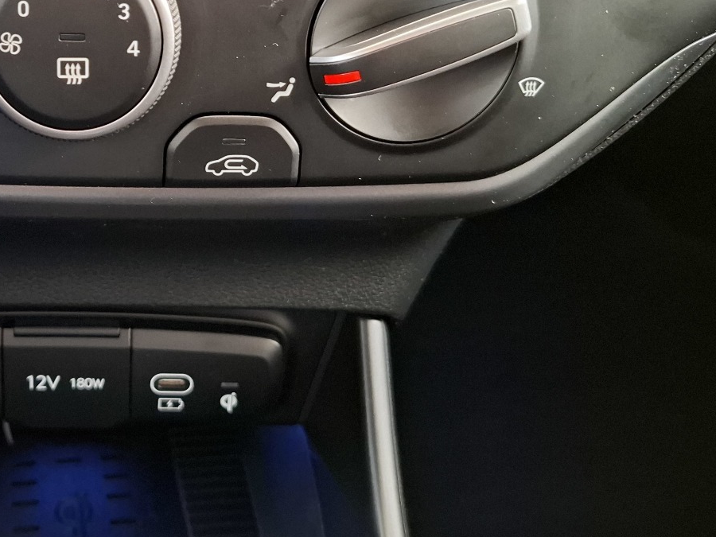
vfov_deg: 31.2
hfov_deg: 39.0
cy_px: 173
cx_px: 107
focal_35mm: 46
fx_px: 951
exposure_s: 1/24
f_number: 1.8
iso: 800
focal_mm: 5.54
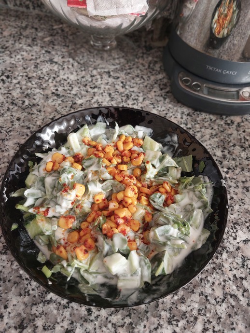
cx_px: 125
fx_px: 289
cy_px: 166
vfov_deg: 59.9
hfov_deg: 46.8
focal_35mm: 30
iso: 50
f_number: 1.8
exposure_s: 1/25
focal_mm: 4.6
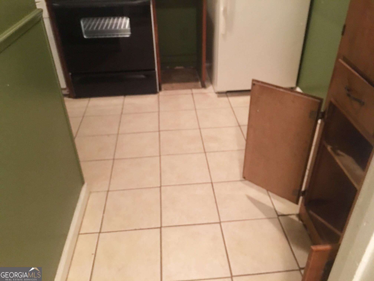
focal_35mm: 29
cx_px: 187
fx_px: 313
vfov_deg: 48.2
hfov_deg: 61.7
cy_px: 140
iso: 125
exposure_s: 1/4
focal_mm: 4.15
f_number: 2.2
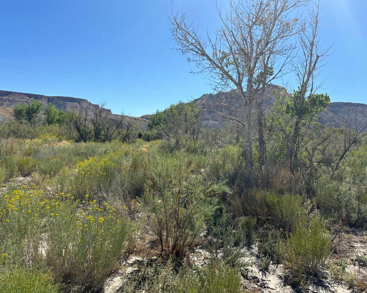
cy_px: 145
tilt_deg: -0.7
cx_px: 171
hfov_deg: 62.2
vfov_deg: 51.5
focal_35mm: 28
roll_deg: -2.5
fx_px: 304
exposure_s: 1/3413
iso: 50
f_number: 1.6
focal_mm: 5.96
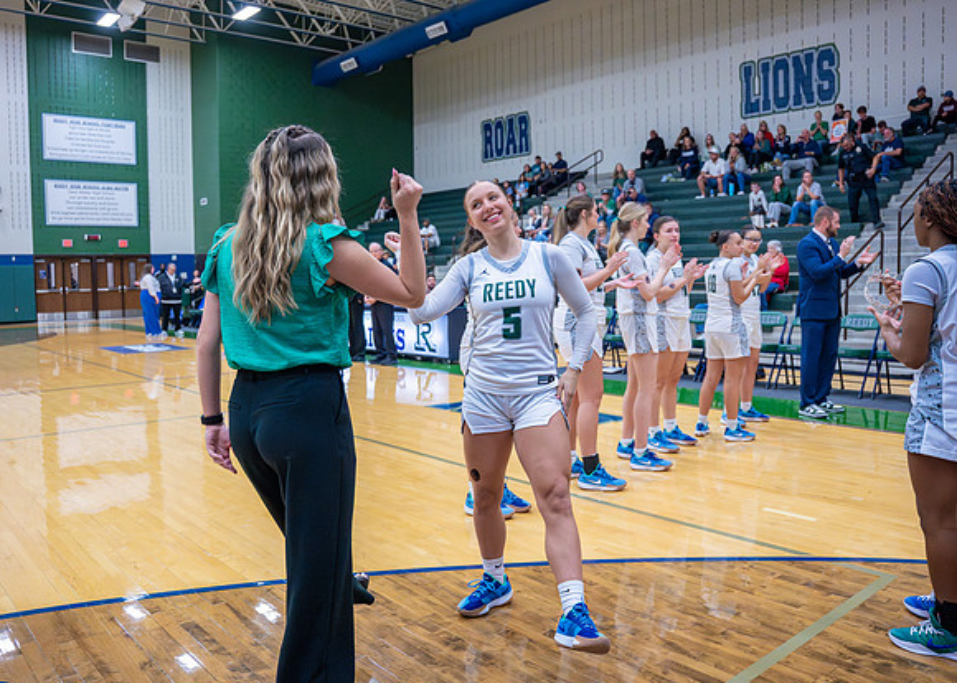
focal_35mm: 29
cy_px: 322
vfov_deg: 47.5
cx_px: 467
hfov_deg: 63.3
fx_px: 776
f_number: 2.8
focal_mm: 24
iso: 4000
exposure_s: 1/1000
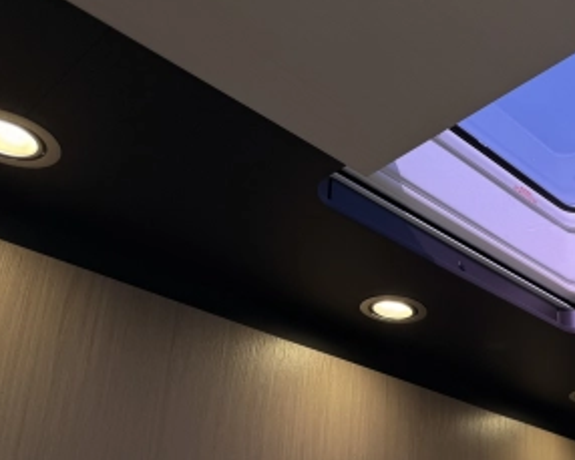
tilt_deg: +21.2
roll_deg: +2.3
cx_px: 545
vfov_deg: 32.5
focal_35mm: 45
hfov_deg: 37.7
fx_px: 766
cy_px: 369
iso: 80
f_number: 1.78
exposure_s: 1/200
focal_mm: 6.76
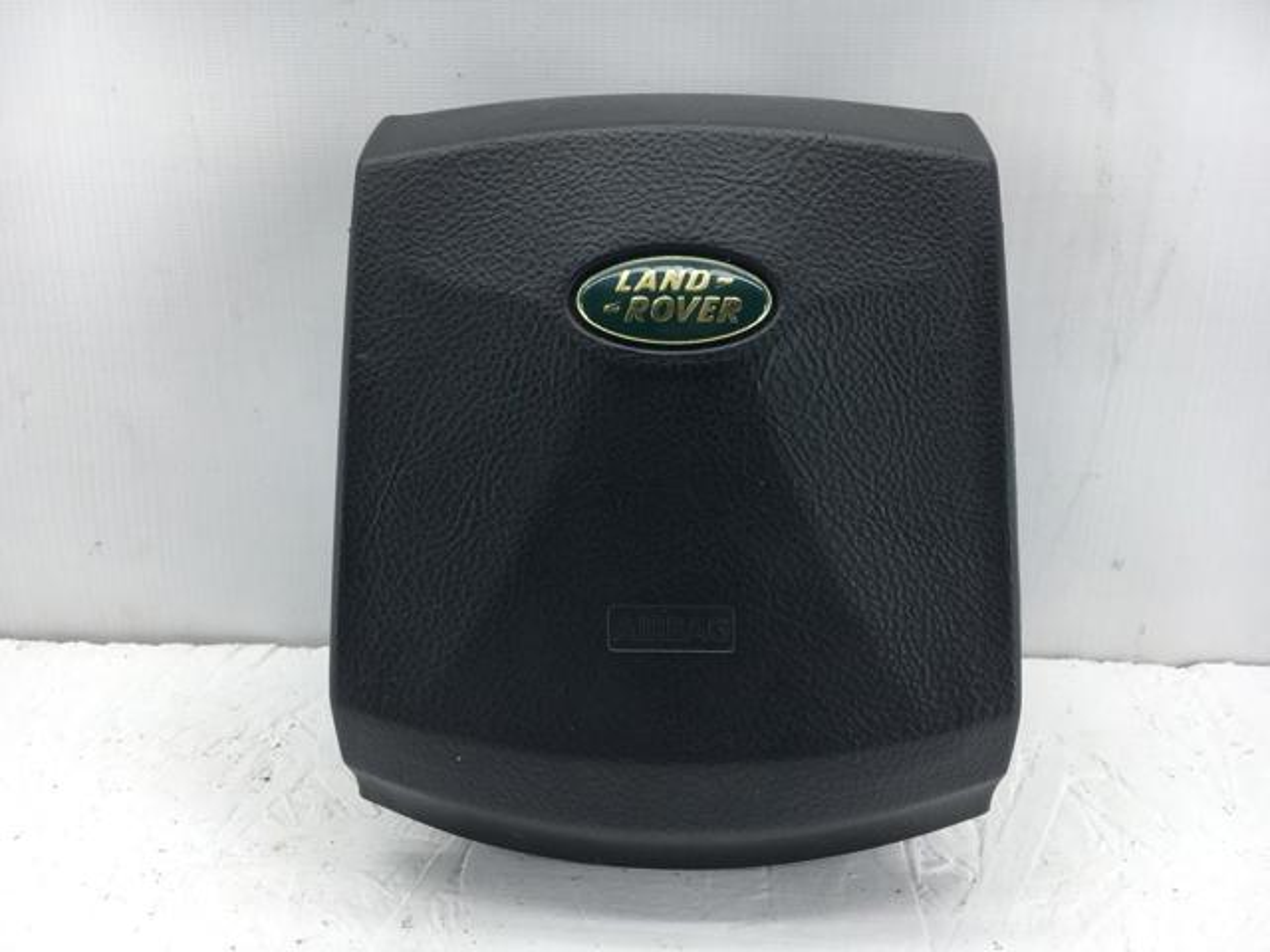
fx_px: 1064
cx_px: 635
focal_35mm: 29
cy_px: 476
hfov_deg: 61.7
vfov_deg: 48.2
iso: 25
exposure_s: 1/100
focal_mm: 4.15
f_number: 2.2
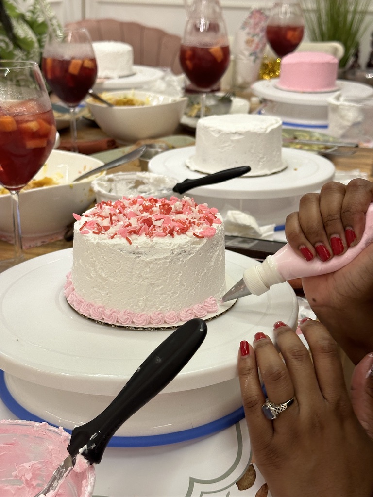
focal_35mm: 48
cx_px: 186
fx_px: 690
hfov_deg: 30.3
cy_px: 248
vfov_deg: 39.7
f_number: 1.78
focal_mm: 6.86
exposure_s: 1/59
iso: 200
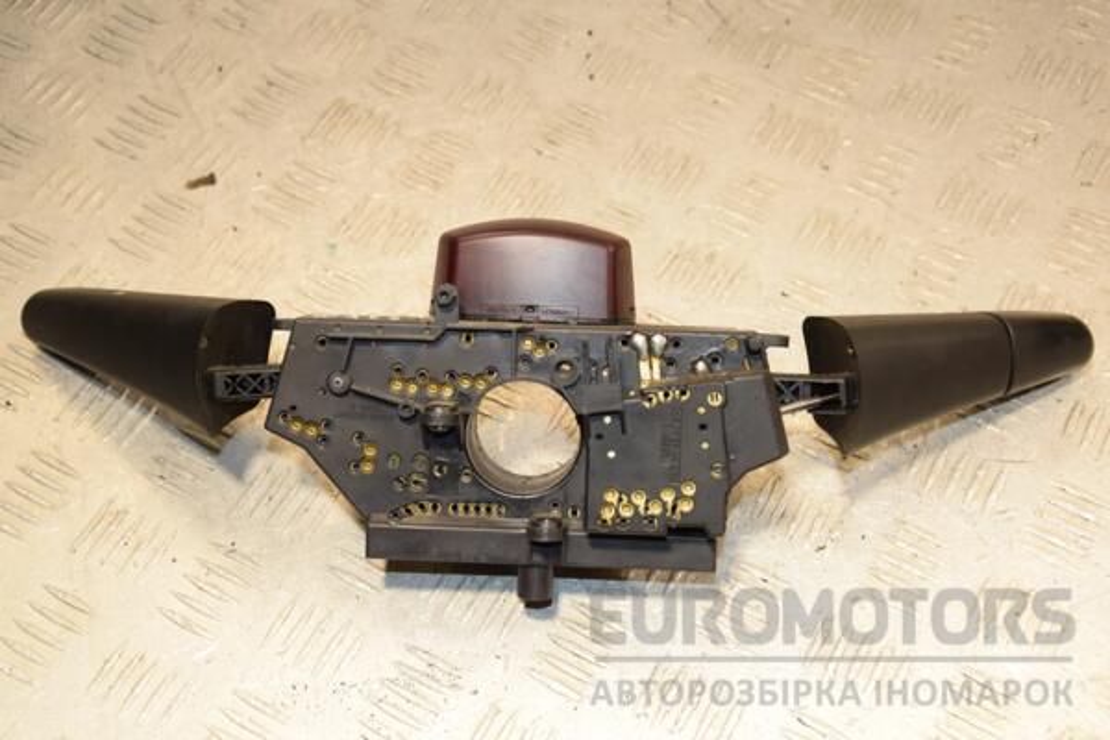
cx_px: 555
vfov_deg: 25.8
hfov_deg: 37.9
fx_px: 1619
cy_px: 370
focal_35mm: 52
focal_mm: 35
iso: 800
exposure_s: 1/200
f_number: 5.6
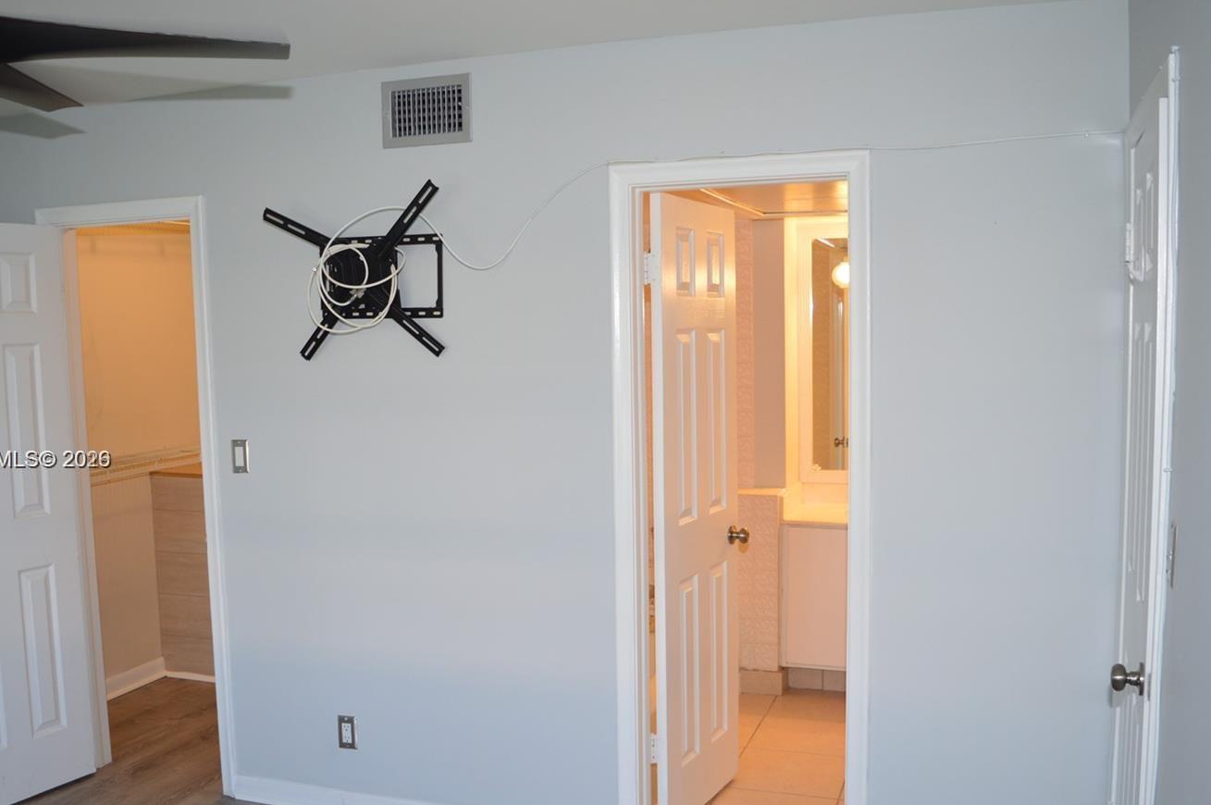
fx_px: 1109
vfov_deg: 39.8
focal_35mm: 33
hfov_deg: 57.2
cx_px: 562
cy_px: 461
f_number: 3.5
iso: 450
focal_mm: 18
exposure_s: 1/60
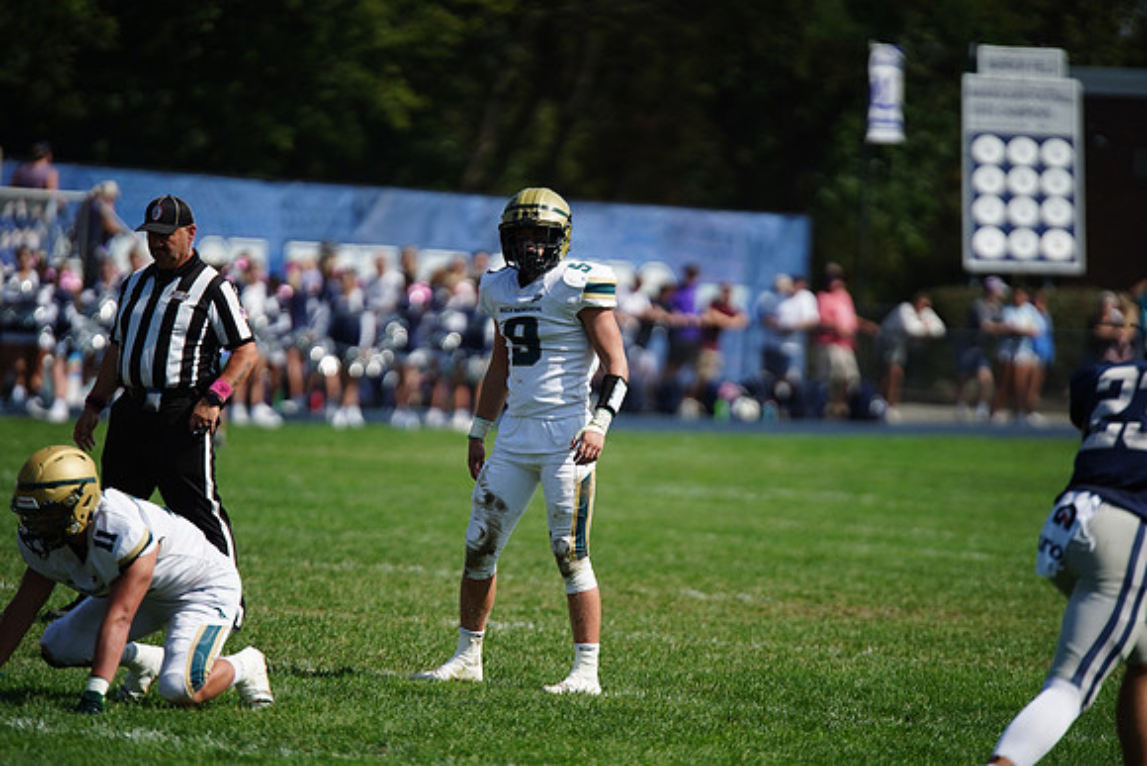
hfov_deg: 6.9
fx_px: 9560
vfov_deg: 4.6
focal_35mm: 300
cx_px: 574
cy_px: 383
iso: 400
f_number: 2.8
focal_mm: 300
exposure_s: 1/6400
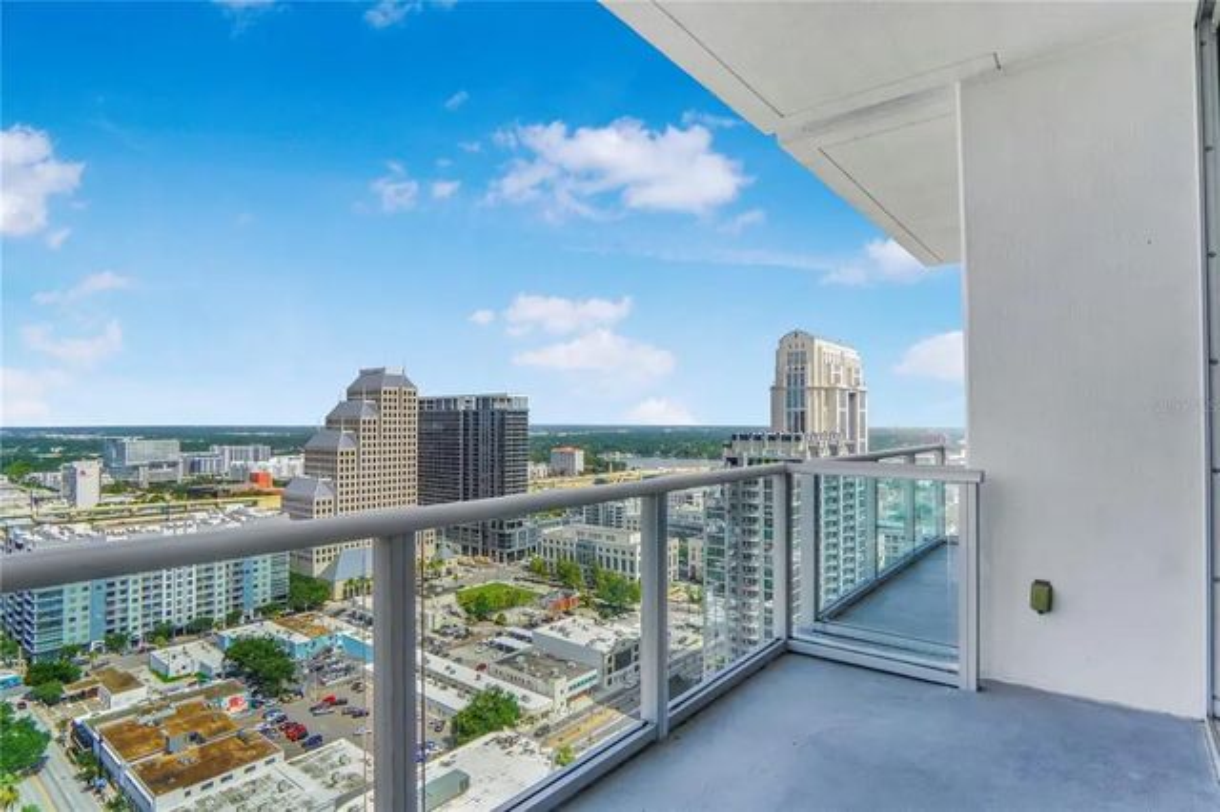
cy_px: 406
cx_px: 610
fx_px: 610
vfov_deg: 67.3
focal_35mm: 18
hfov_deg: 90.0
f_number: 7.1
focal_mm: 12
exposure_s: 1/400
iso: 100
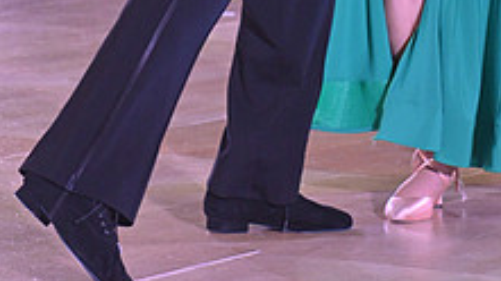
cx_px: 343
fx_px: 3731
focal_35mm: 281
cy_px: -304
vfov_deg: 4.3
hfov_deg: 7.7
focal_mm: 102
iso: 3200
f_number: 5
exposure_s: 1/320
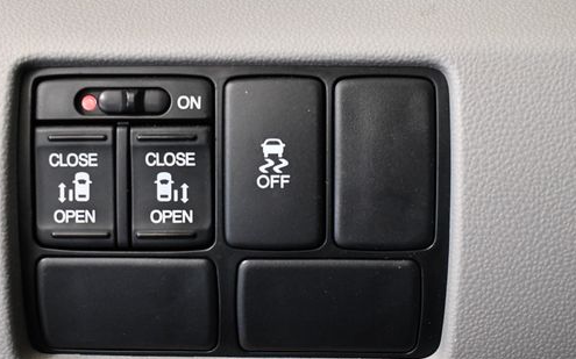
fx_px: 1036
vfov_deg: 19.7
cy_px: 202
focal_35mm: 66
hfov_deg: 31.0
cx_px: 226
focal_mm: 25
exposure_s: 1/100
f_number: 4
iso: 3200
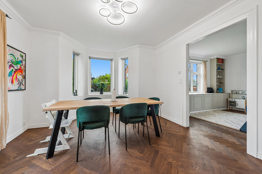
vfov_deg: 77.3
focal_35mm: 15
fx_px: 109
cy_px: 87
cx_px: 131
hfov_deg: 100.4
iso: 200
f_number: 10
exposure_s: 1/6
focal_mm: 15
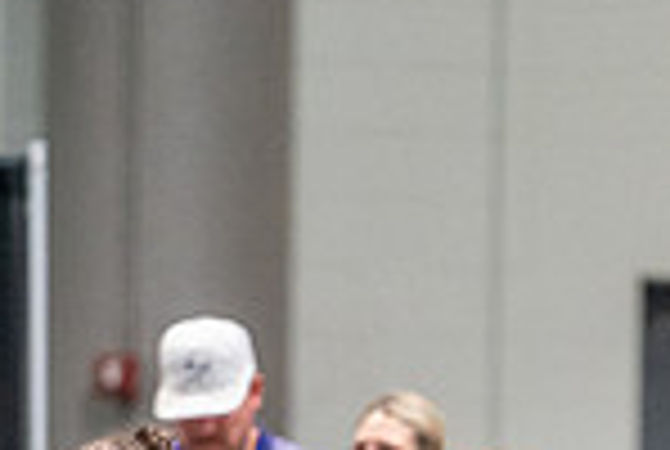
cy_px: 767
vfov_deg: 1.8
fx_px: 14471
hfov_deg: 2.7
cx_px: 382
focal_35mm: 776
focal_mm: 200
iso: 6400
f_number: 2.8
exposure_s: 1/250
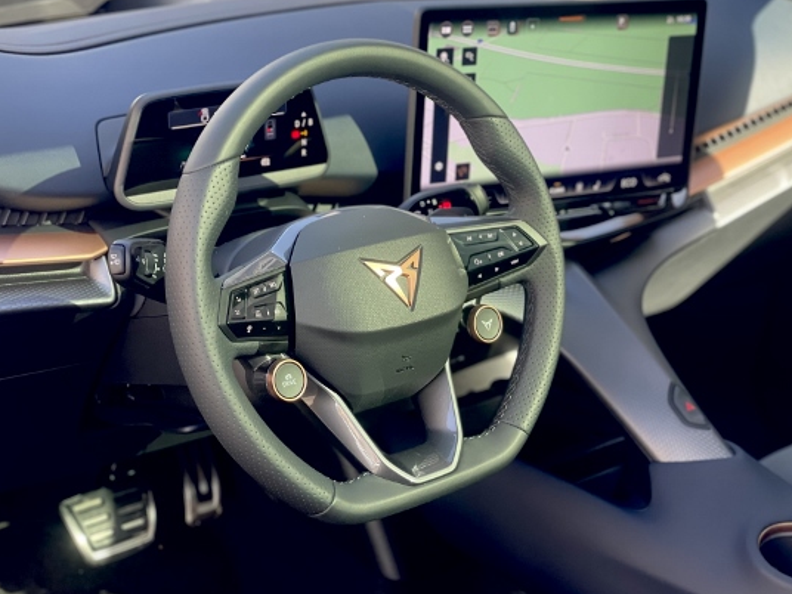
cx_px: 415
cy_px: 261
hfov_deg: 30.3
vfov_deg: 22.9
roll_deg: -3.4
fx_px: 1464
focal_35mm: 64
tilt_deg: -21.5
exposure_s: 1/122
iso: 50
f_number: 2
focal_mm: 6
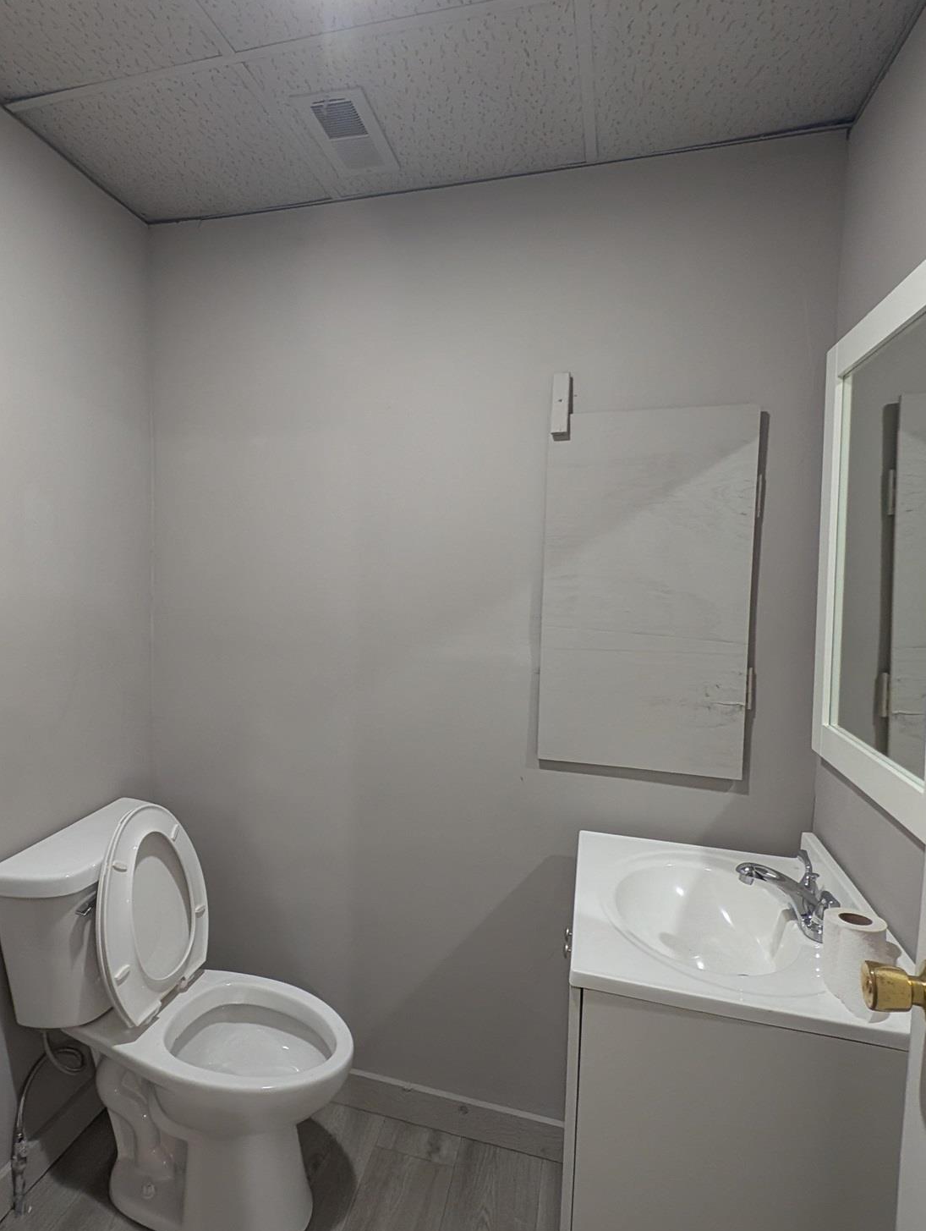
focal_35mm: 19
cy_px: 607
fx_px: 676
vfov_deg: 84.6
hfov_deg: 68.1
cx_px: 367
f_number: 1.95
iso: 188
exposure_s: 1/40.5
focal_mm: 2.23
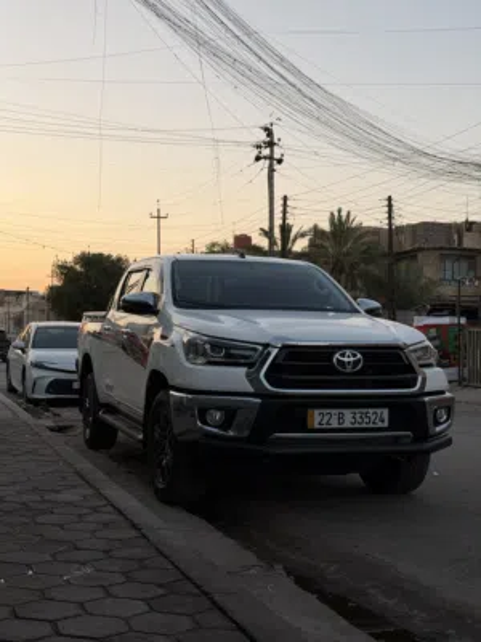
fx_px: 889
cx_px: 240
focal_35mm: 48
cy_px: 321
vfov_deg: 39.7
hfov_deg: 30.3
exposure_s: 1/519
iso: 80
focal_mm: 6.76
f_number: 1.78
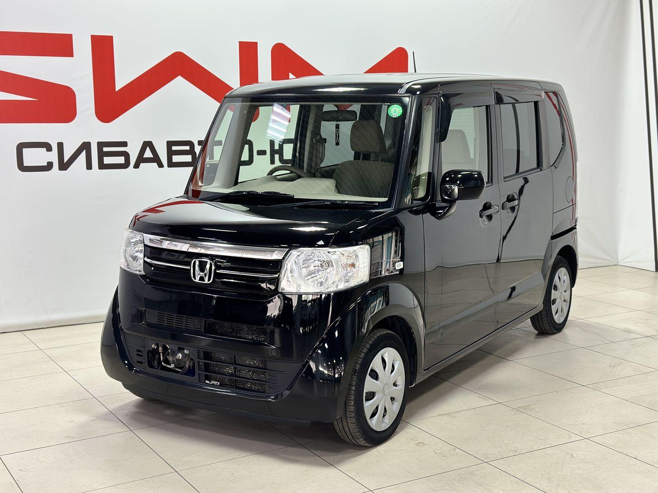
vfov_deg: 30.3
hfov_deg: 39.7
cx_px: 329
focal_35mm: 48
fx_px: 912
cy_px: 246
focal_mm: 6.86
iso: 125
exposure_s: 1/100
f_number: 1.78
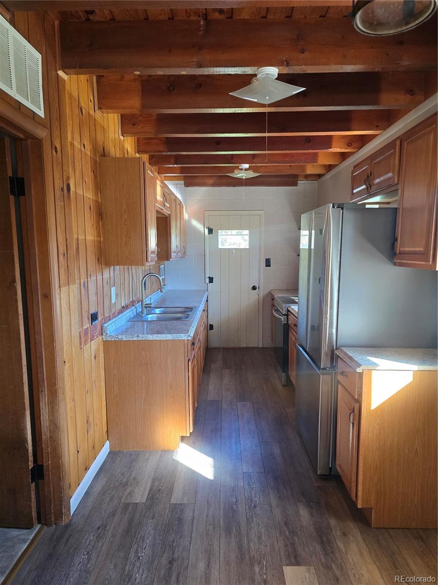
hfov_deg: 58.9
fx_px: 388
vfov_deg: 73.9
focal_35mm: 23
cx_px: 219
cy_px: 292
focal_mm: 6.3
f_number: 1.7
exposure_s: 1/120
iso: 500
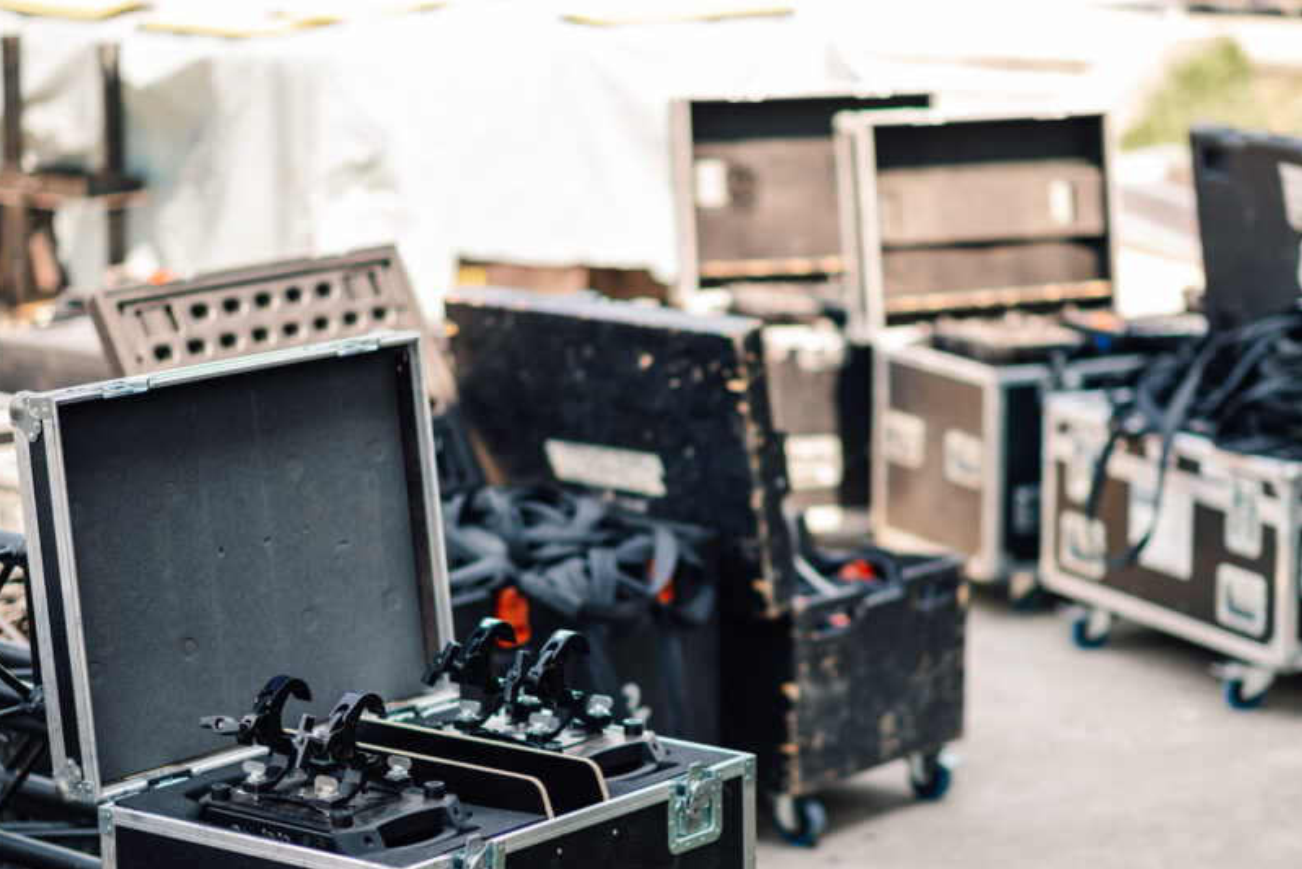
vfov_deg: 12.6
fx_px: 3943
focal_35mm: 109
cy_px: 555
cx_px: 746
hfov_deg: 18.7
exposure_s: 1/400
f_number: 1.4
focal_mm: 85
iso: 32
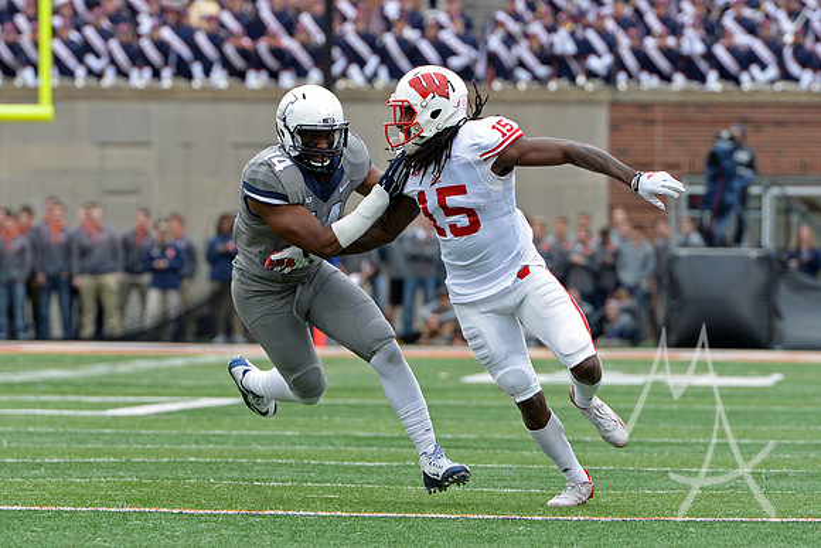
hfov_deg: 7.4
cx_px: 410
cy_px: 274
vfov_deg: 4.9
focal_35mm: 280
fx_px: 6387
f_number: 7.1
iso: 1600
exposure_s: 1/1000
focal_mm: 280
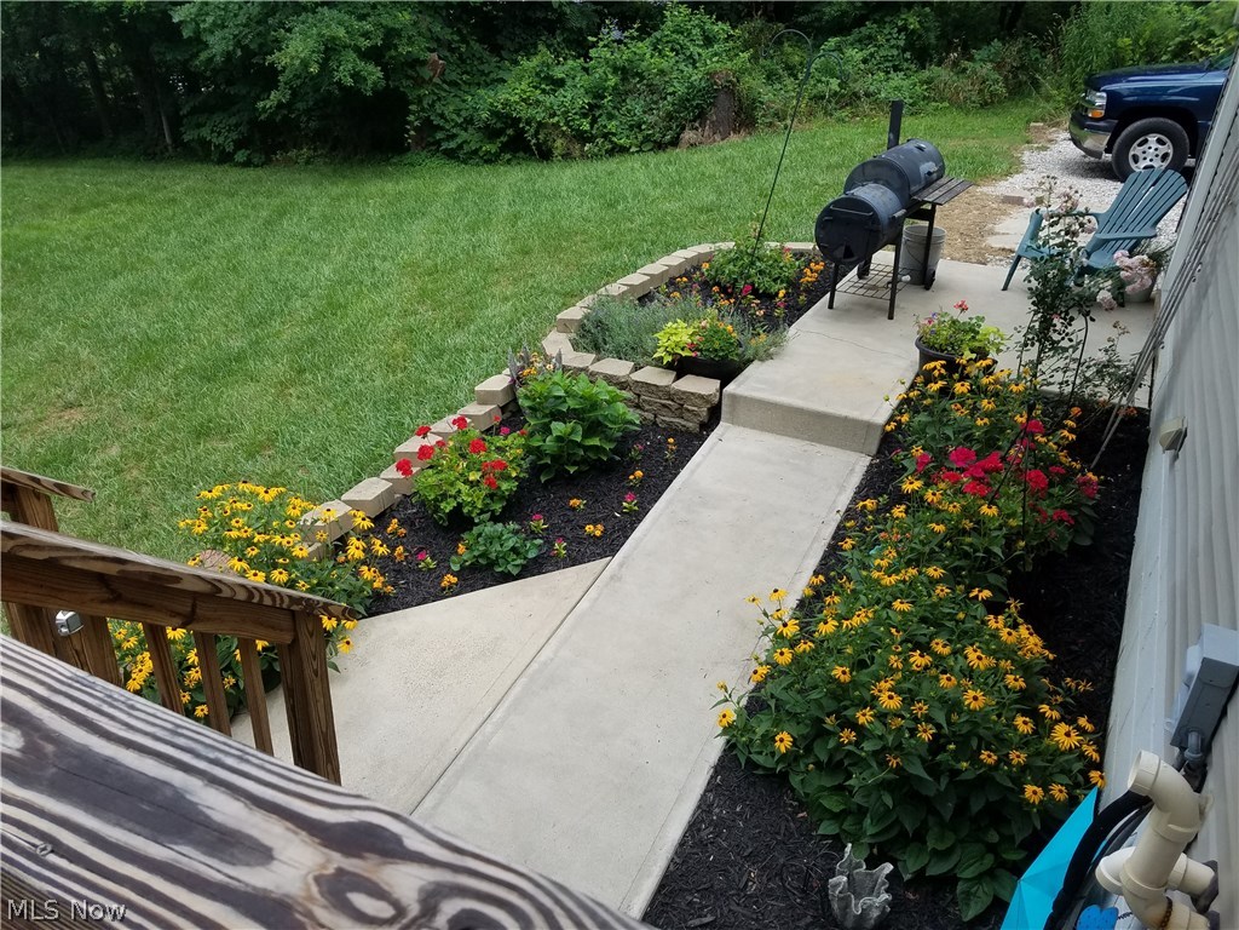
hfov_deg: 67.3
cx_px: 620
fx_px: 931
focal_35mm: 26
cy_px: 465
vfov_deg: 53.1
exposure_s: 1/1136
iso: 50
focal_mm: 4.2
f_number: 1.7
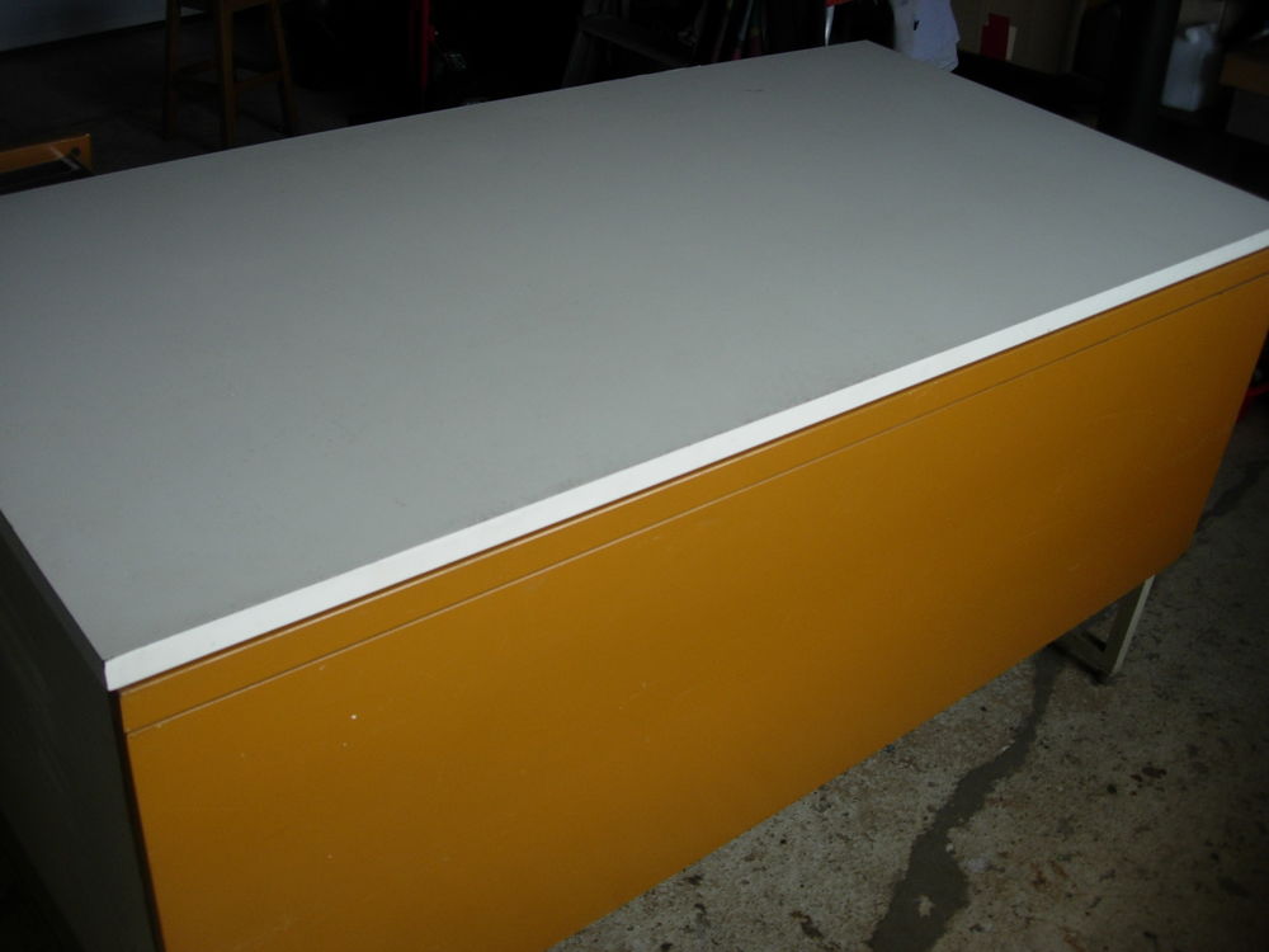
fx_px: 1393
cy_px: 476
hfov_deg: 49.0
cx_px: 634
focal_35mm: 38
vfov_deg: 37.7
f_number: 2.8
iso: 64
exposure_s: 1/27.6
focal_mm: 7.8
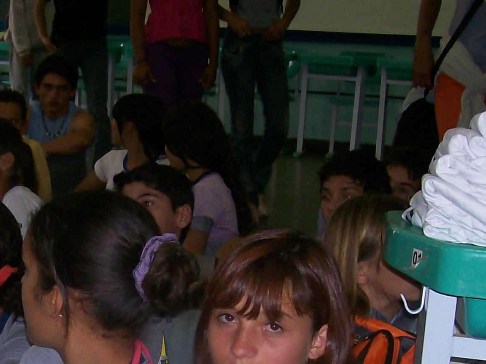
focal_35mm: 96
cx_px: 22
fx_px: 1348
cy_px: 407
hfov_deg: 19.9
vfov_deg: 15.0
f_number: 2.7
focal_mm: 6
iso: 80
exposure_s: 1/64
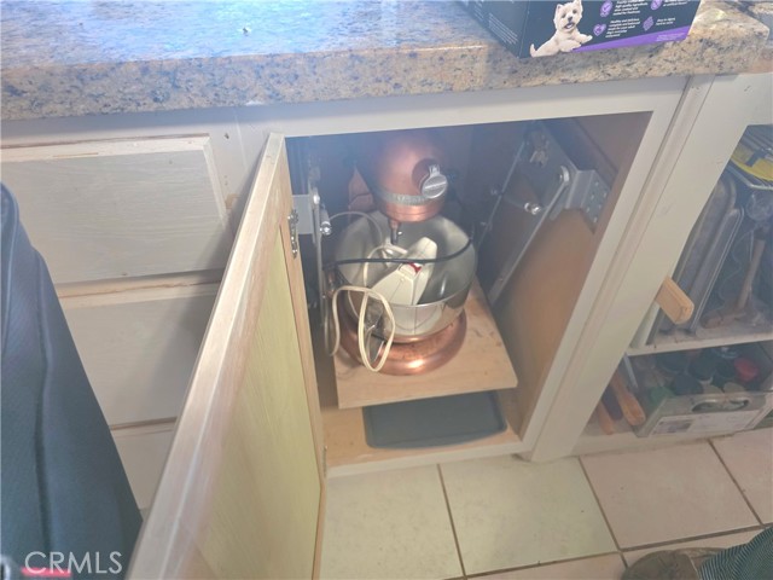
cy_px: 290
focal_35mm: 23
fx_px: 514
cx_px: 386
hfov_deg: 73.9
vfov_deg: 58.9
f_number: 1.7
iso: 1000
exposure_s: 1/59.2
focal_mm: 6.3
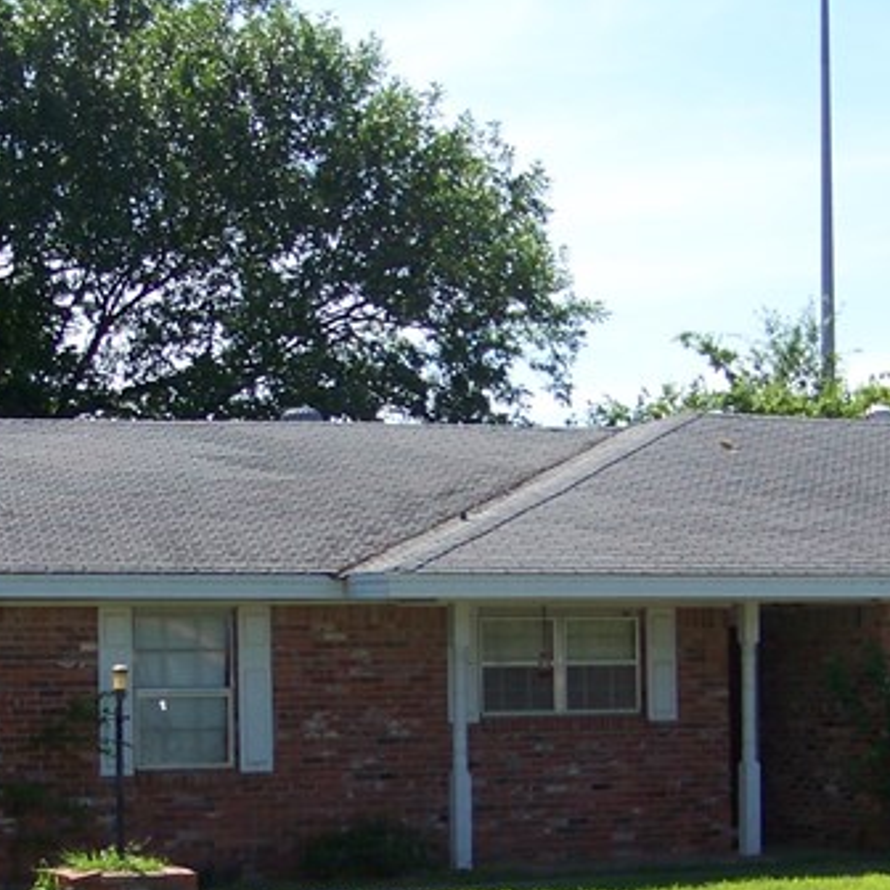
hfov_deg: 17.9
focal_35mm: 97
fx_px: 2822
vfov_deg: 17.8
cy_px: 691
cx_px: 554
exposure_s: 1/1000
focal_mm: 5.85
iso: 68
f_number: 2.8
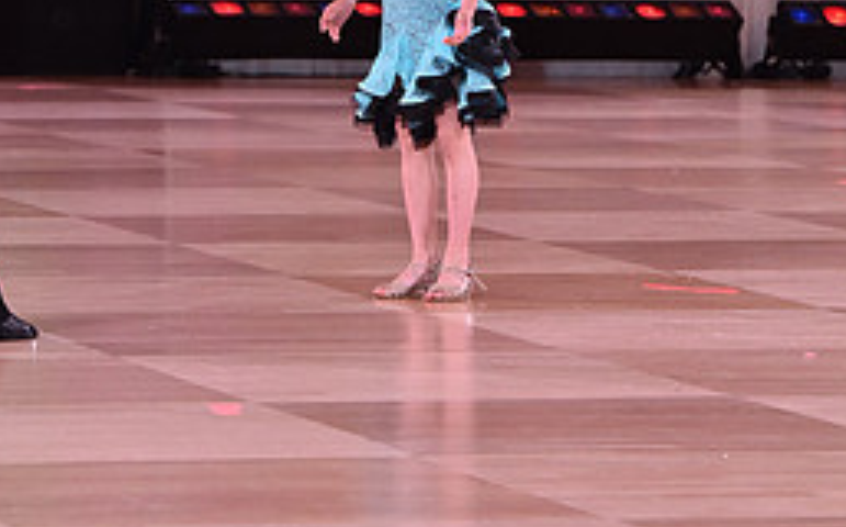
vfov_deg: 4.5
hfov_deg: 7.3
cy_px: -128
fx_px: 6633
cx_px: 337
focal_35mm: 288
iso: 2000
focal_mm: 125
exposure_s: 1/250
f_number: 5.6
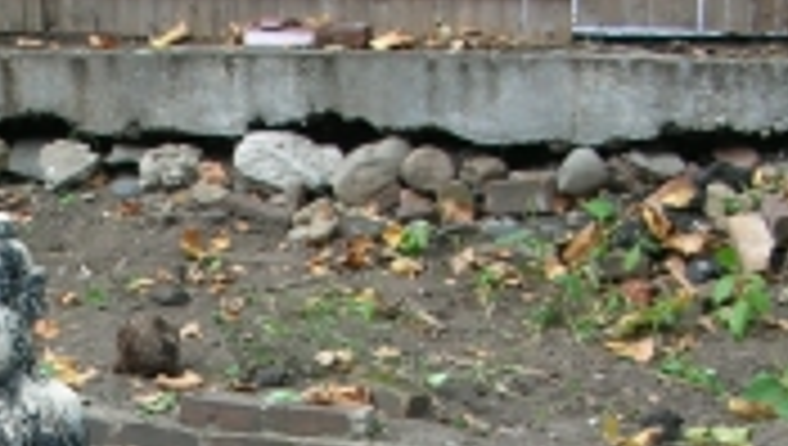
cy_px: 685
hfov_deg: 21.1
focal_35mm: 98
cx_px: 9
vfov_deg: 11.8
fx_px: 2050
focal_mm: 5.8
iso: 59
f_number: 3
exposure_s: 1/30
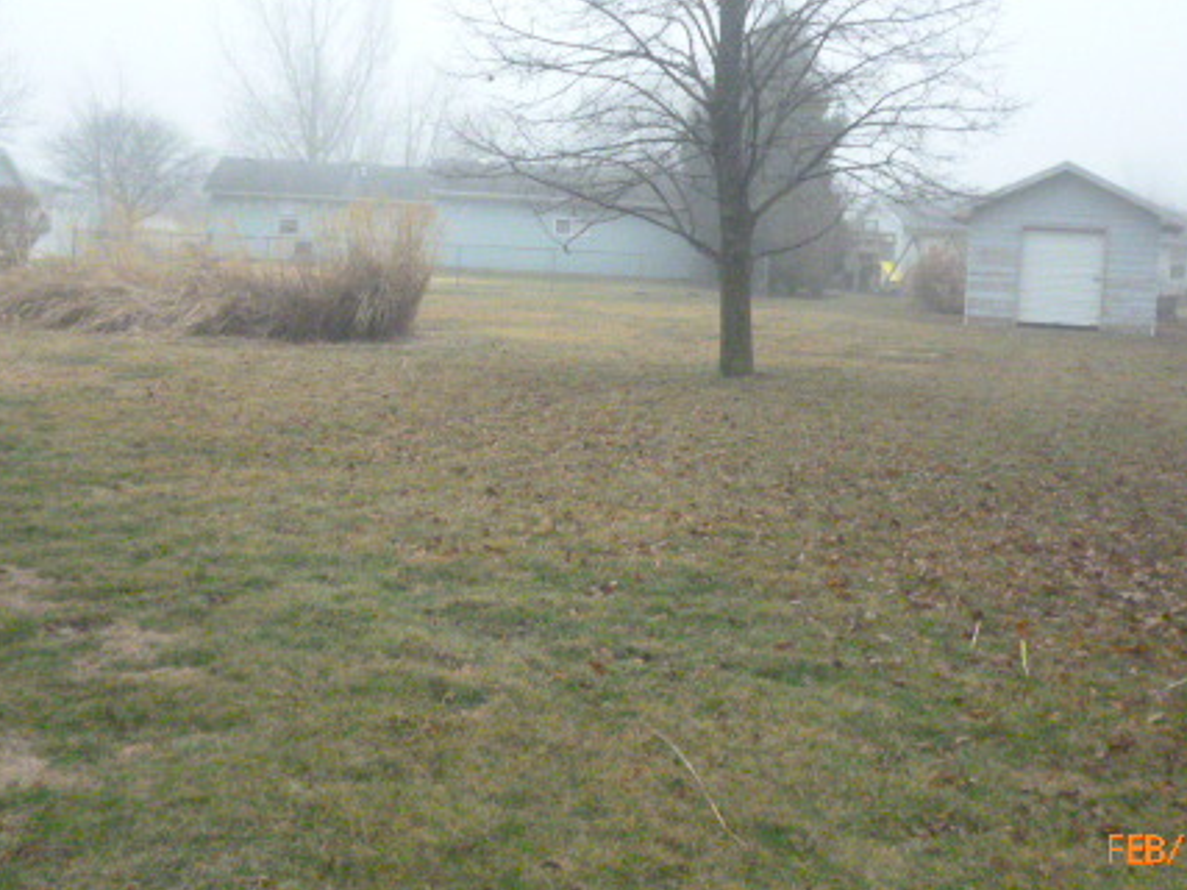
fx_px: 1440
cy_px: 314
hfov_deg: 44.8
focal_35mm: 42
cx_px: 556
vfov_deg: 34.1
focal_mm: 5
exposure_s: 1/80
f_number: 9
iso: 800
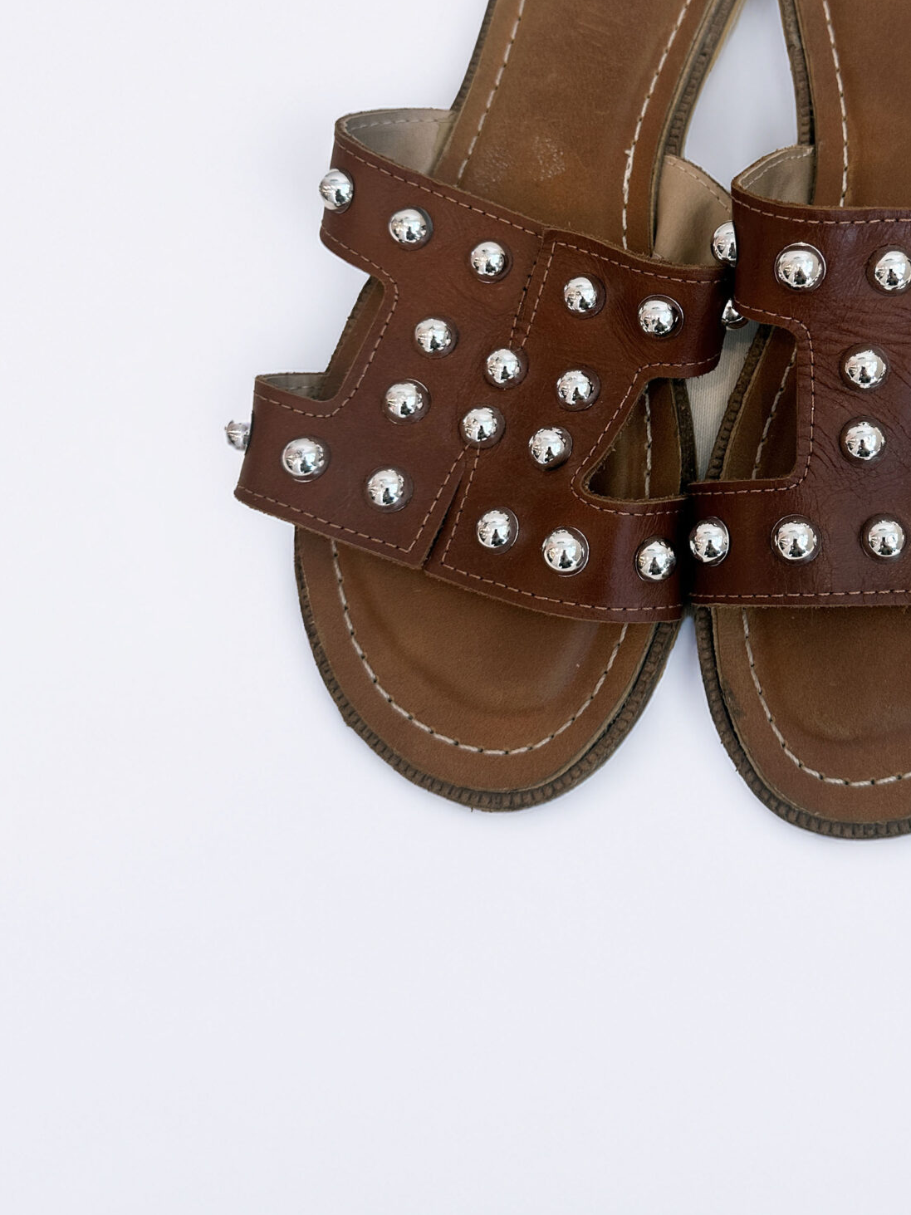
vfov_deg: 44.0
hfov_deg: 33.4
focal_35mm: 42
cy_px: 375
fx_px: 1474
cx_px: 723
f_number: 1.78
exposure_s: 1/100
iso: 80
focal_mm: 6.86
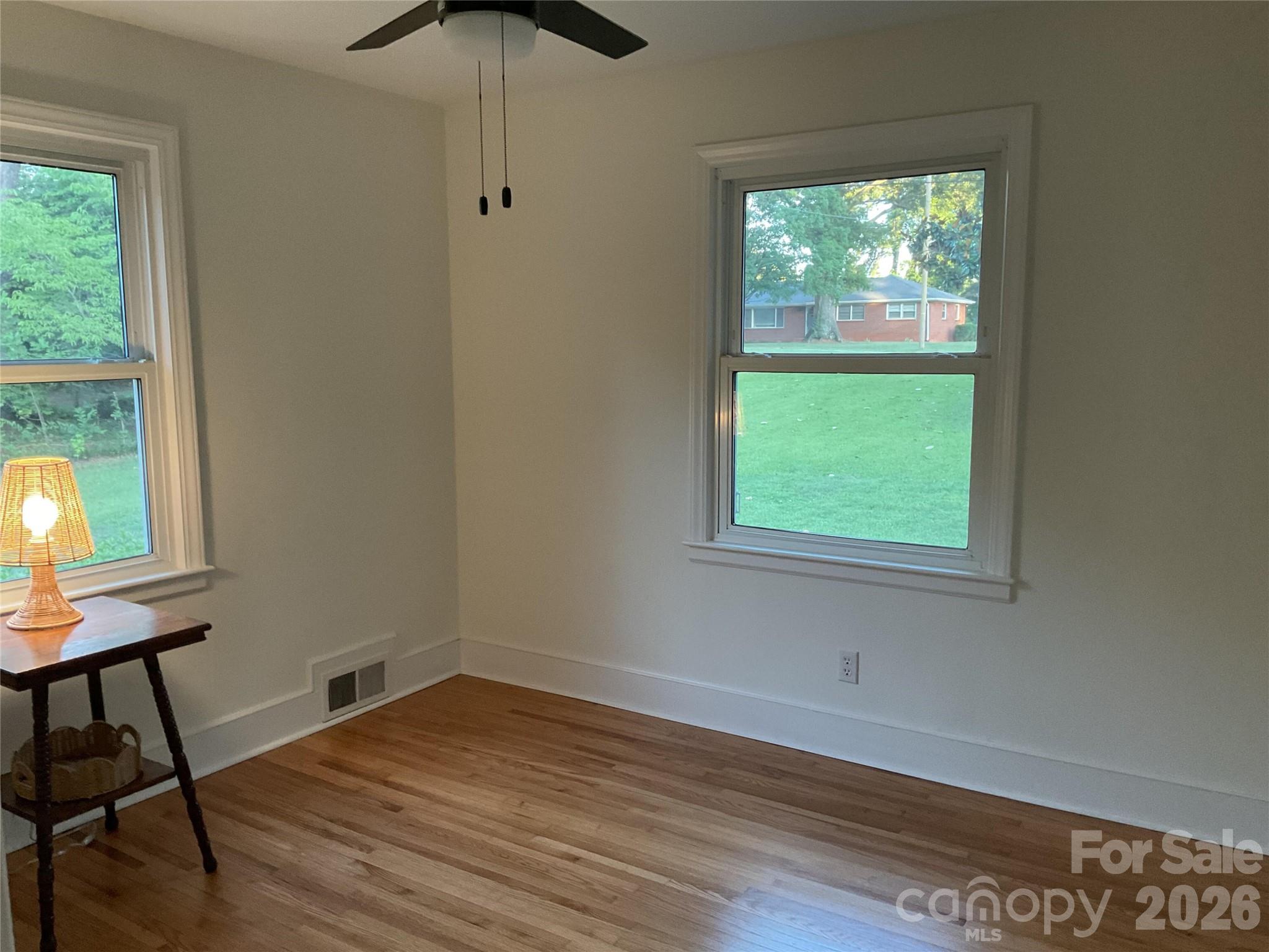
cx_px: 634
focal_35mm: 29
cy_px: 476
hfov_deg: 61.7
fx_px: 1063
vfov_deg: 48.2
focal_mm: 3
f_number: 1.8
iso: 160
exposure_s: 1/60
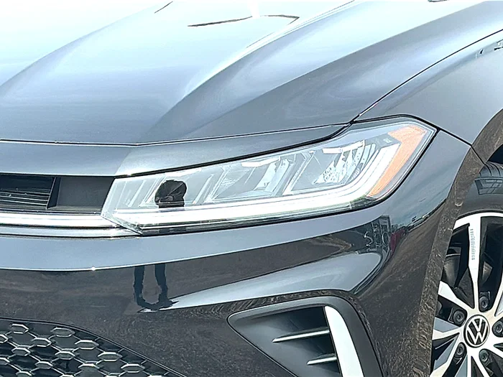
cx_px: 252
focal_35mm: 100
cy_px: 188
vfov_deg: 14.8
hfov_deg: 19.6
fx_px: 1453
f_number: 1.78
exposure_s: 1/2674
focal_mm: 6.86
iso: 100
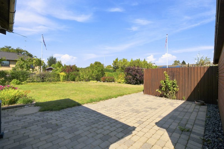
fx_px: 100
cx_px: 112
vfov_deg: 73.7
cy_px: 74
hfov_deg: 96.7
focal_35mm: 16
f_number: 8
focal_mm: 10.5
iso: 200
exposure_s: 1/500
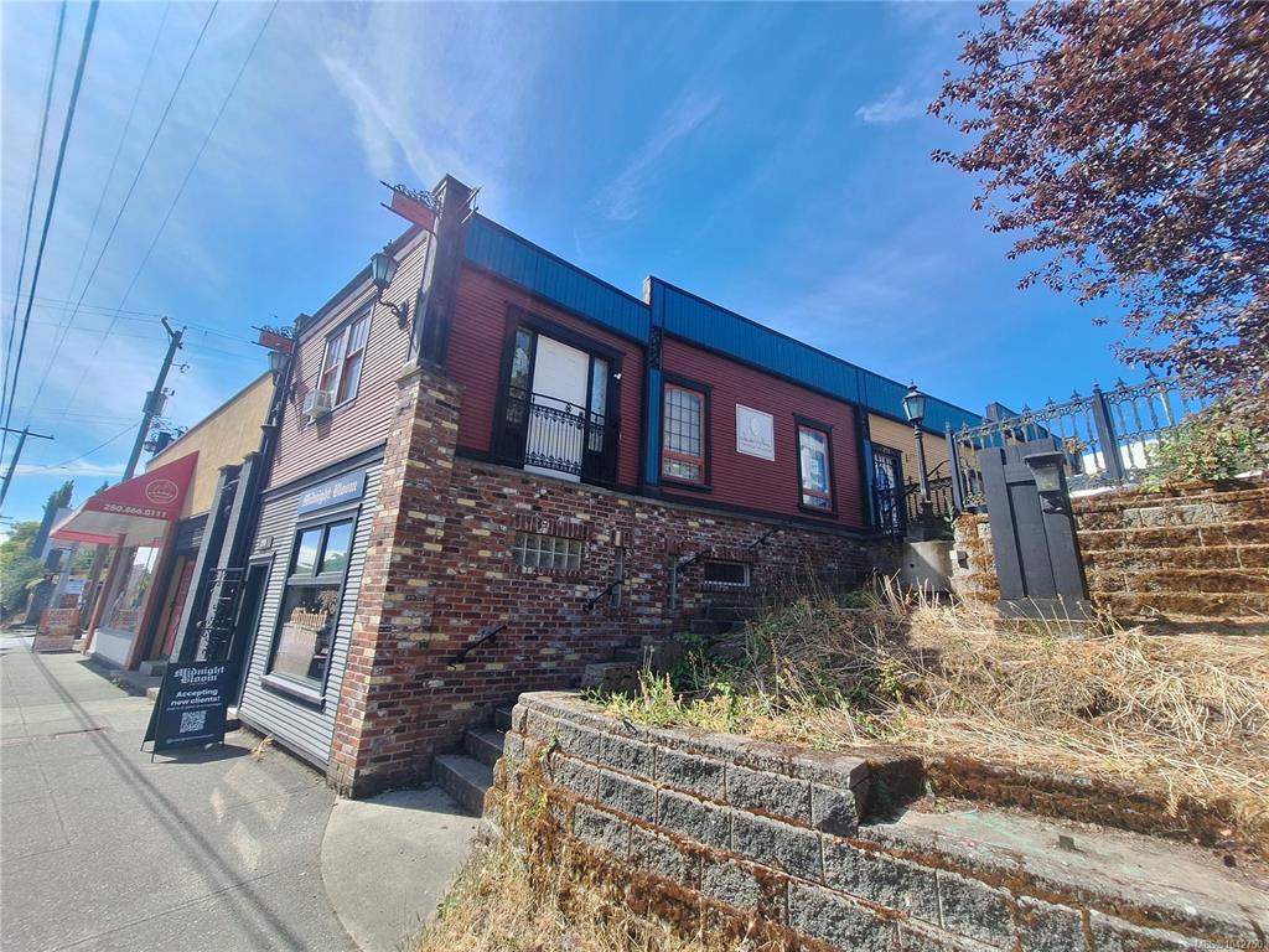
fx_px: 477
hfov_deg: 106.2
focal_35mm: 13
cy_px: 476
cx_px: 634
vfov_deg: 89.9
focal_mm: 1.74
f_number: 2.2
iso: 40
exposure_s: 1/1724
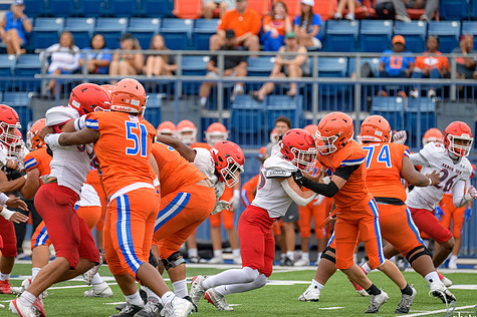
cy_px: 169
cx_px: 245
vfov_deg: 4.2
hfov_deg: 6.2
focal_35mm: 330
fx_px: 4369
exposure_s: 1/800
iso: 560
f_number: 3.5
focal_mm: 270
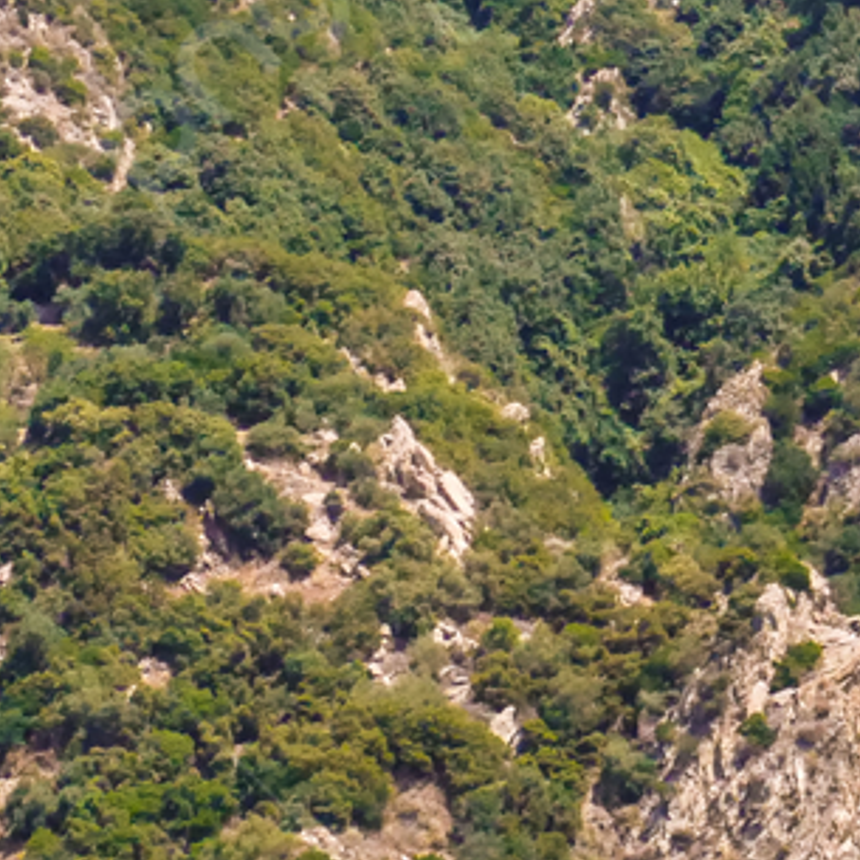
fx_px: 10063
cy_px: -155
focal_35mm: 358
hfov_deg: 4.8
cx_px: 1582
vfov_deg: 4.9
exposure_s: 1/10000
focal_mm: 39.2
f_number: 3.9
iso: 1600
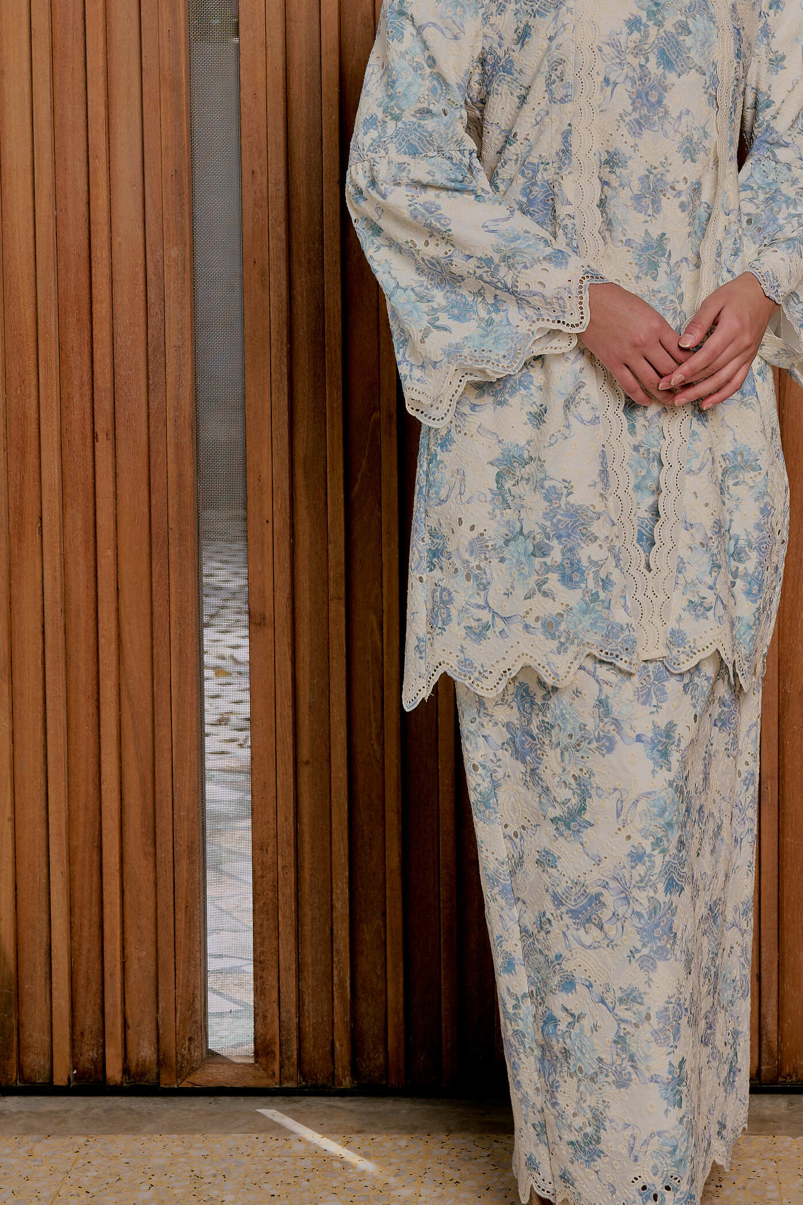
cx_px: 604
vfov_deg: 28.8
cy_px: 294
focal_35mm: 69
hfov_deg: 19.6
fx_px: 2309
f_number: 6.3
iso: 200
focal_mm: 36
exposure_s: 1/125
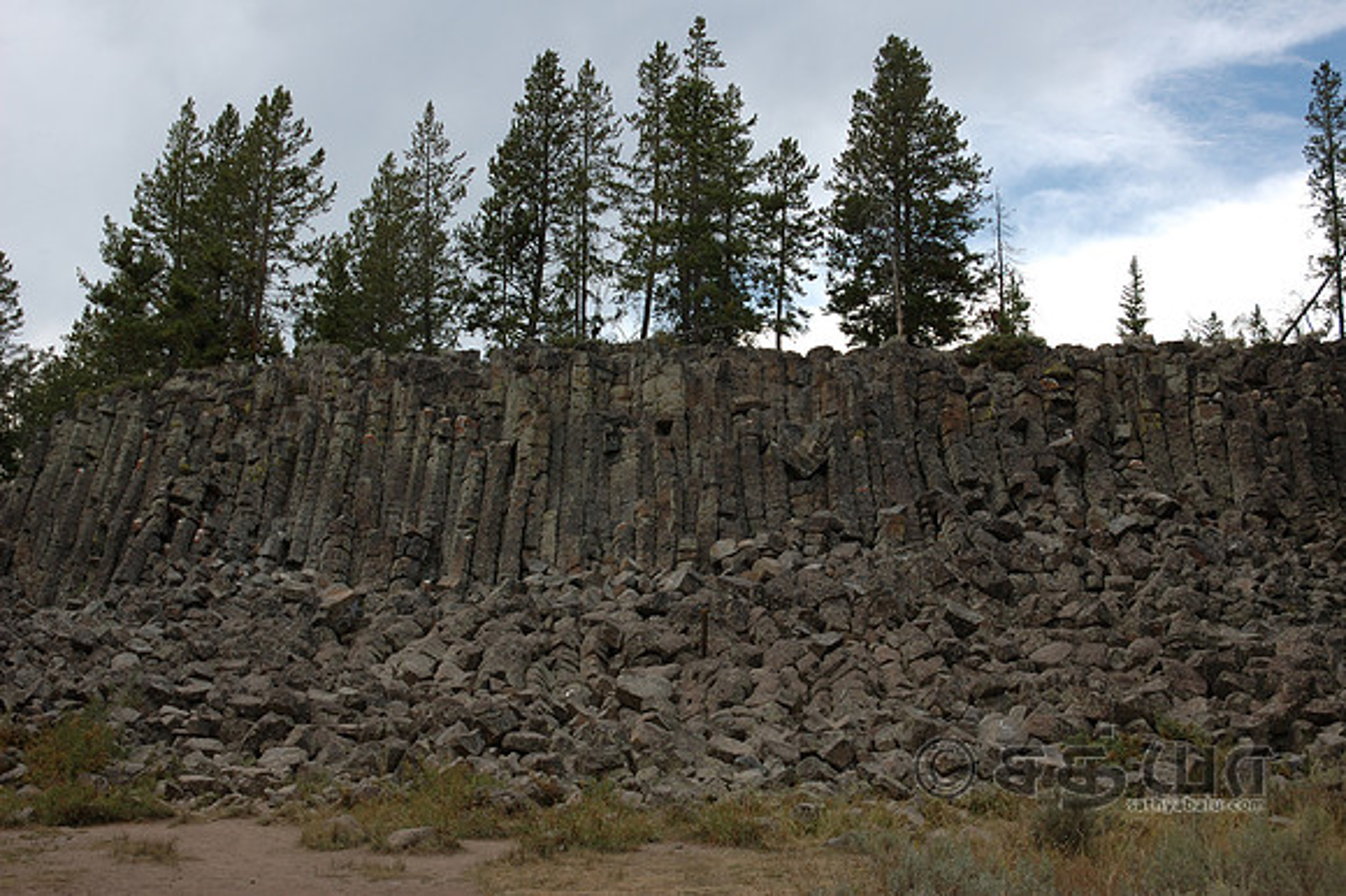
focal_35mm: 44
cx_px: 673
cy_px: 448
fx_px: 1625
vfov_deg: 30.8
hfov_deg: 45.0
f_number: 5.6
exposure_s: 1/500
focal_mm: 29
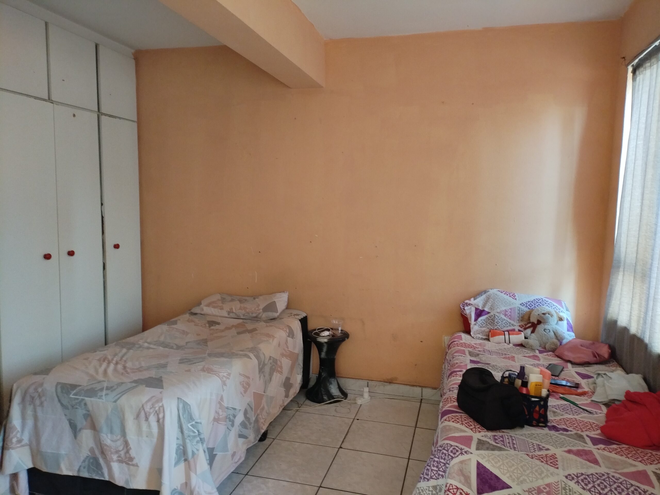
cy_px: 248
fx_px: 496
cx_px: 330
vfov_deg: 53.1
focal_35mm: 26
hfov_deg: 67.3
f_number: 1.8
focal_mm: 4.25
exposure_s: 1/25
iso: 178
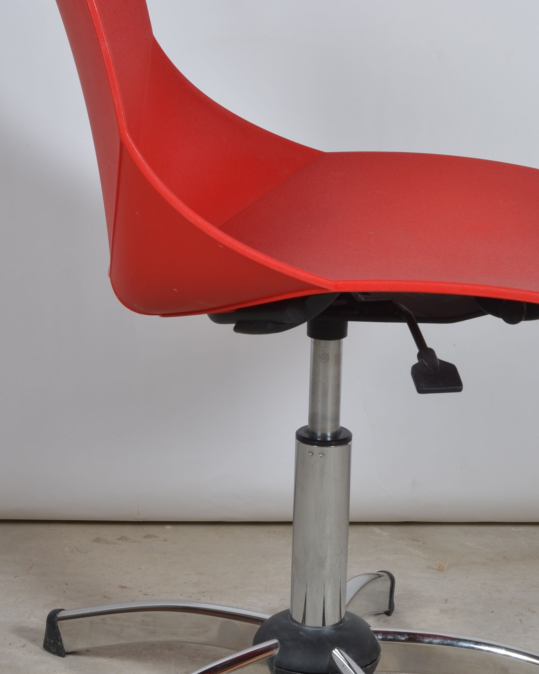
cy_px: 319
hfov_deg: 12.2
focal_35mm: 126
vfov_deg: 15.3
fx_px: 2513
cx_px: 295
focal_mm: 50
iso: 100
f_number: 14
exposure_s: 1/125
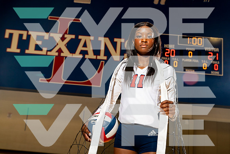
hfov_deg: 45.4
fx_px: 275
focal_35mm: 43
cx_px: 115
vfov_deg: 31.2
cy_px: 77
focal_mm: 43
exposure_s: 1/250
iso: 250
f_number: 5.6
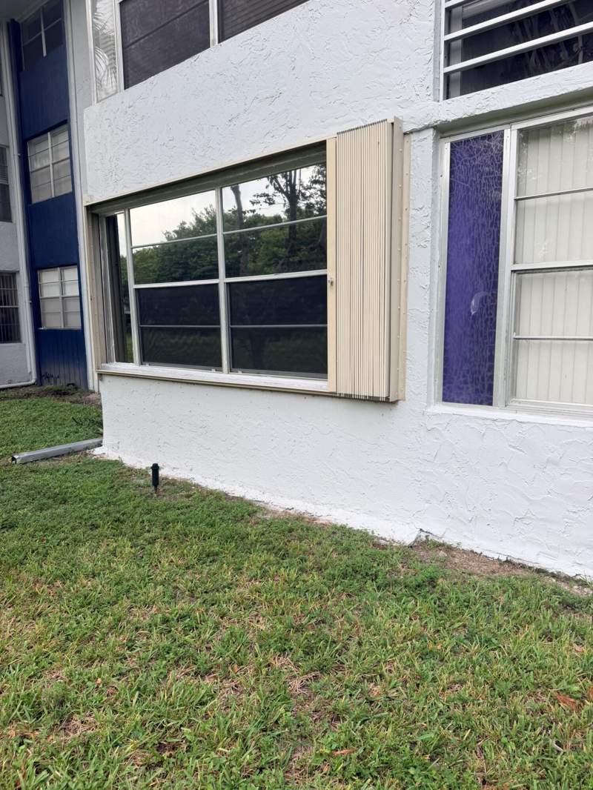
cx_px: 296
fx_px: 548
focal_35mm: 24
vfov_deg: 71.6
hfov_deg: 56.8
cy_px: 395
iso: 50
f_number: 1.78
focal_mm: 6.76
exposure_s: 1/121
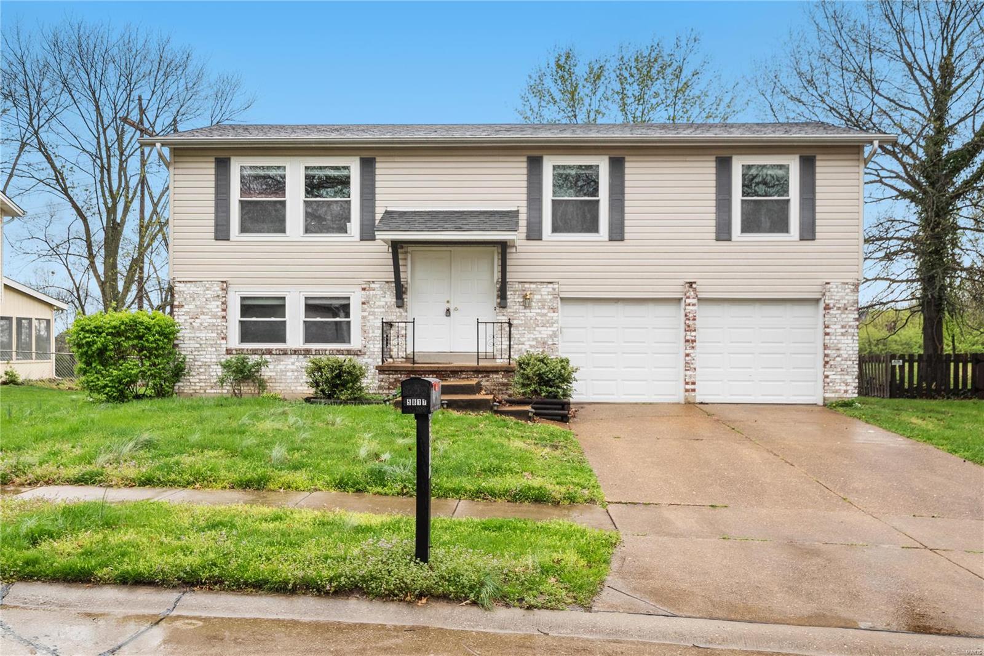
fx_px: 820
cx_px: 492
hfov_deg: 61.9
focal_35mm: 30
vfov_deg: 43.6
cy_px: 328
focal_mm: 15
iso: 400
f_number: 8
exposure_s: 1/40
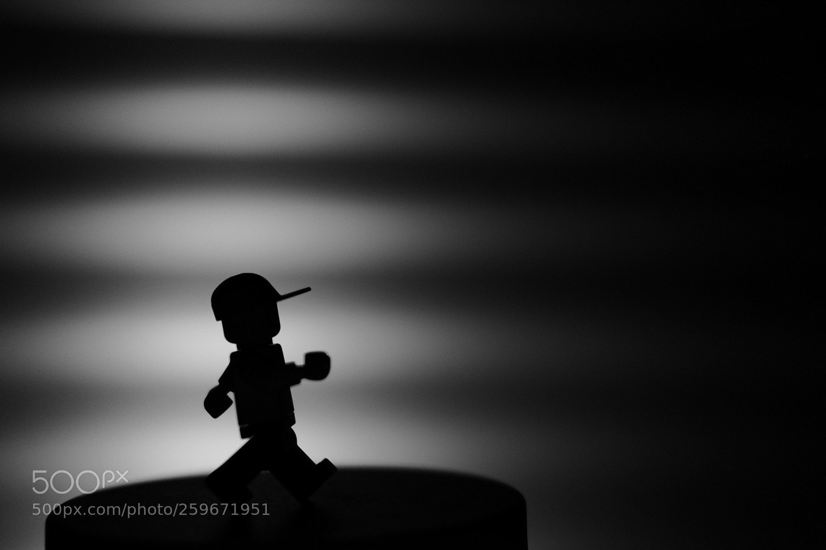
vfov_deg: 25.5
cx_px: 413
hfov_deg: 37.5
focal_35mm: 53
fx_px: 1215
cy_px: 275
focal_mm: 35
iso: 1000
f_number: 2
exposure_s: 1/500
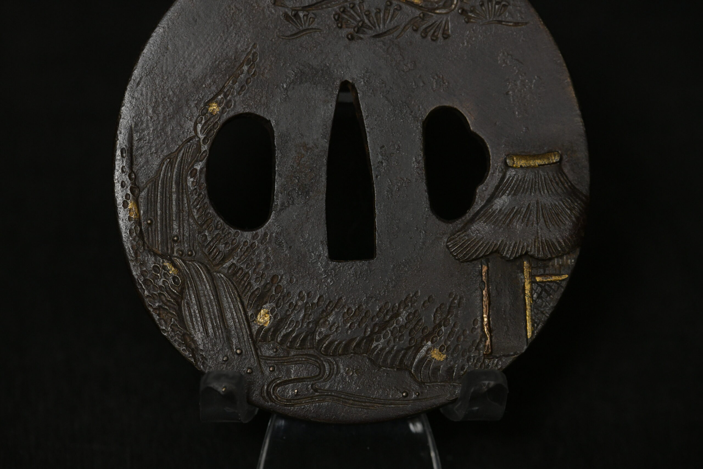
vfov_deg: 13.0
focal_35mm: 105
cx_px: 352
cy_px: 234
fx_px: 2050
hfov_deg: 19.5
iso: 2800
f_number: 9
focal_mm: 105
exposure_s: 1/125
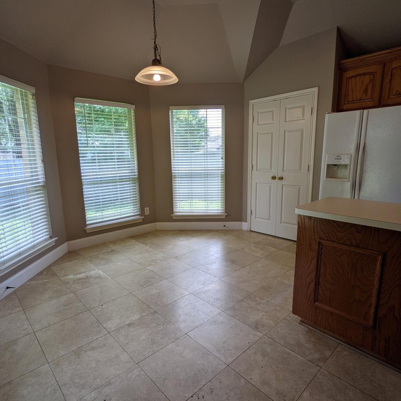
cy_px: 204
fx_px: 249
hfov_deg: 77.7
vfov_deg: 77.7
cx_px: 199
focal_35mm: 19
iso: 34
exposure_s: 1/120
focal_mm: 2.22
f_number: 2.2
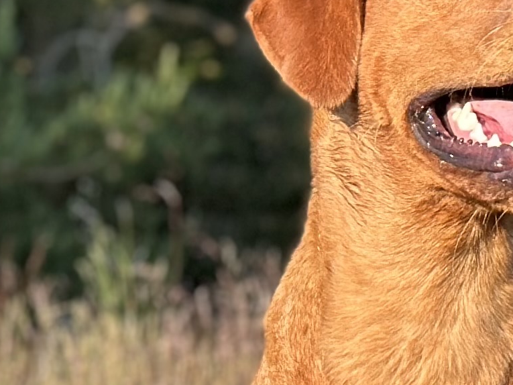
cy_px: 473
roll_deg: -2.0
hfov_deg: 7.8
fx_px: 3750
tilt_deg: -2.7
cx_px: -62
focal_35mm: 253
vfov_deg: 5.8
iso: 80
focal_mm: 6.86
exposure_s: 1/1305
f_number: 1.78
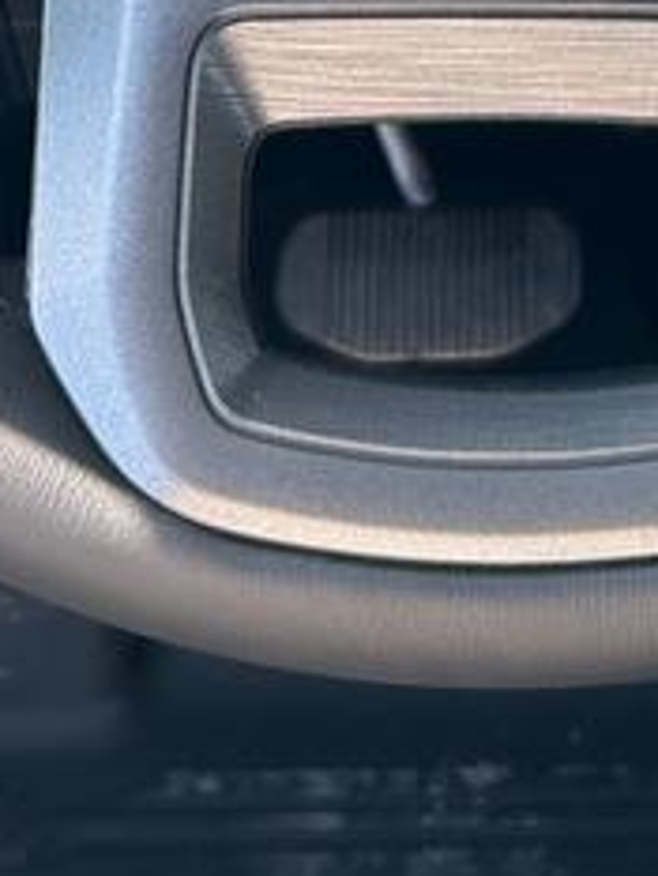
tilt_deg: -18.8
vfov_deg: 15.5
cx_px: 538
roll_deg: +0.2
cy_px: -756
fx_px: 2709
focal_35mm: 107
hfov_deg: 13.8
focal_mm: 5.7
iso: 50
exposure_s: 1/511
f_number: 1.5
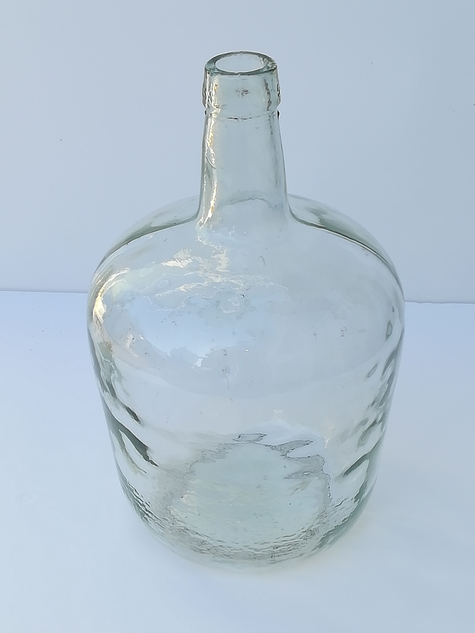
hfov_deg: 22.6
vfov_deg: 29.8
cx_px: 238
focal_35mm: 65
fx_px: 1189
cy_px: 316
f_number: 2.2
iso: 50
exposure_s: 1/245
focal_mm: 3.83
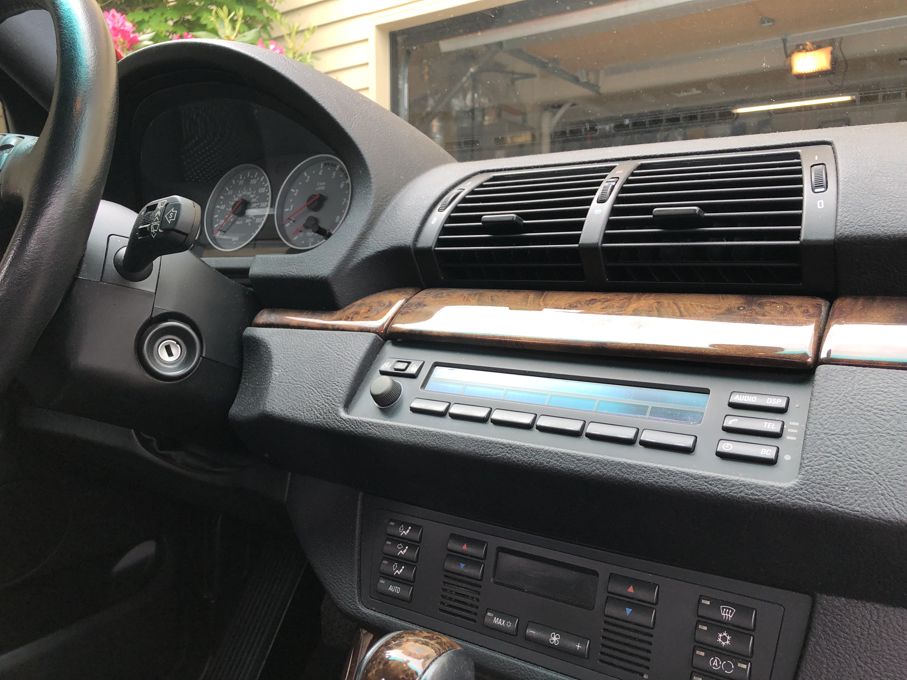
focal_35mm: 28
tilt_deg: -3.6
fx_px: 734
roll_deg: +0.4
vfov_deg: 49.7
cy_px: 340
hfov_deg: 63.4
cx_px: 454
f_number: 1.8
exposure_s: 1/120
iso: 32
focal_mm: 4
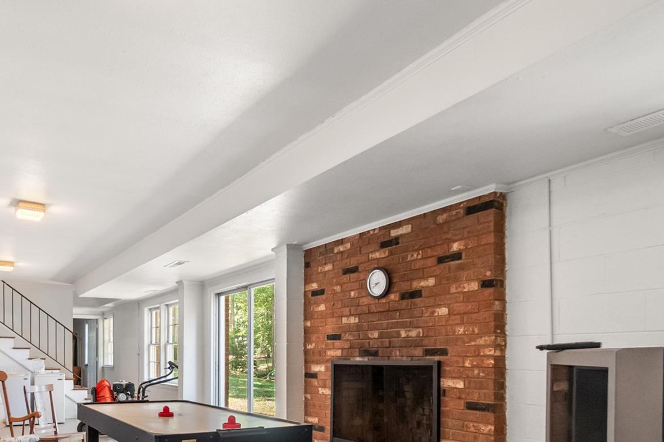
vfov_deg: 46.8
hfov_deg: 67.5
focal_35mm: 26
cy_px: 356
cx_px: 221
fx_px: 480
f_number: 4.5
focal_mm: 10
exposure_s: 1/30
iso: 800
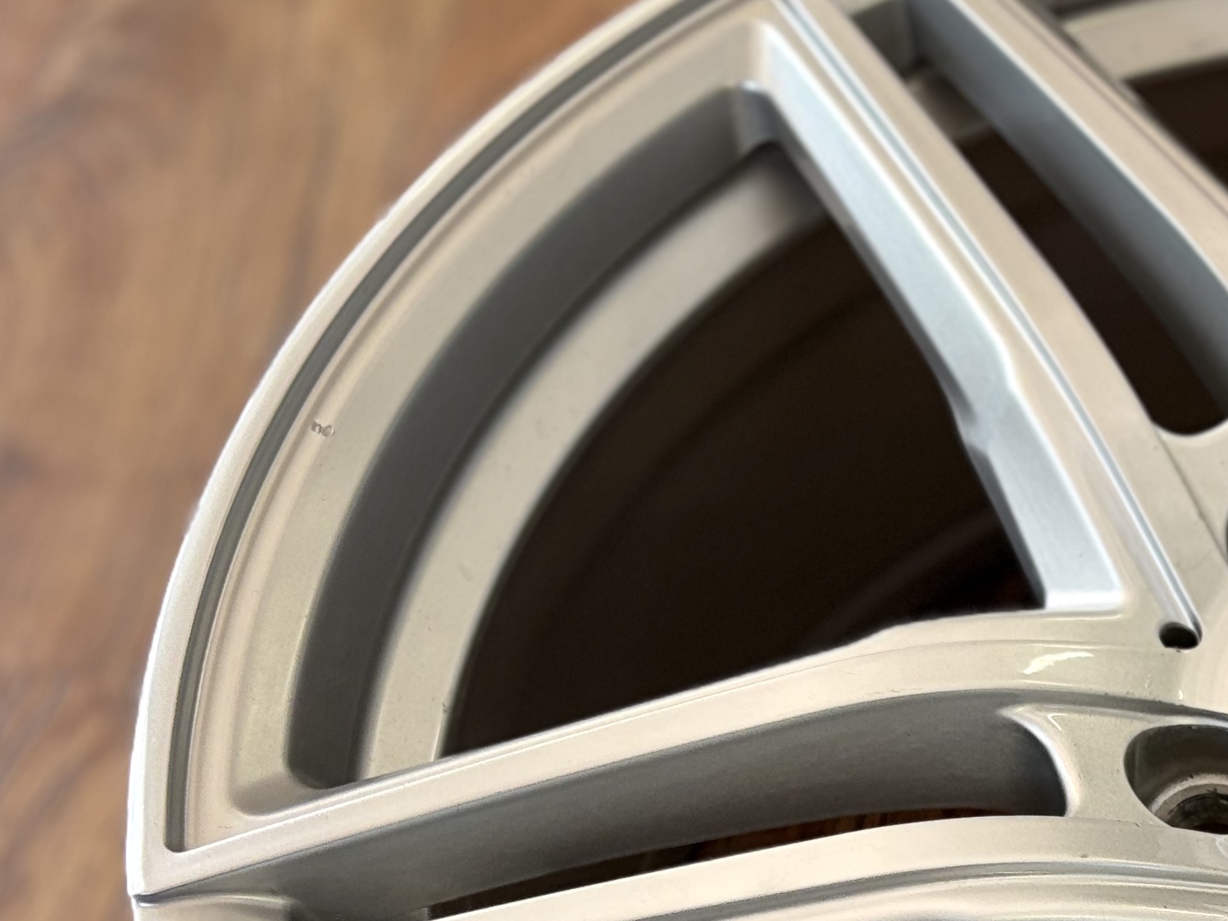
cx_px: 1409
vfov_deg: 20.3
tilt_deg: -60.4
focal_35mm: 70
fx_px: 2483
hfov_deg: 25.4
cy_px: 935
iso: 125
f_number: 1.6
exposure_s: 1/121
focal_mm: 5.96
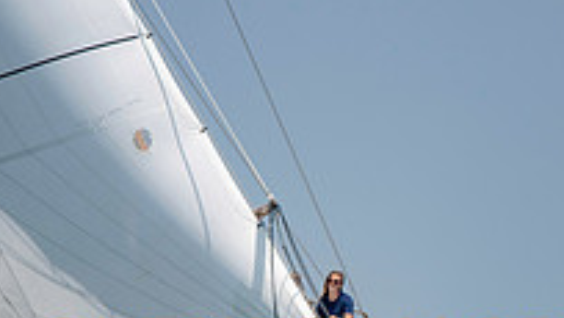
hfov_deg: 2.1
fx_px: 15546
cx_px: 348
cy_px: 329
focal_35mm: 1039
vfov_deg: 1.2
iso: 200
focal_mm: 300
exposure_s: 1/4000
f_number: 4
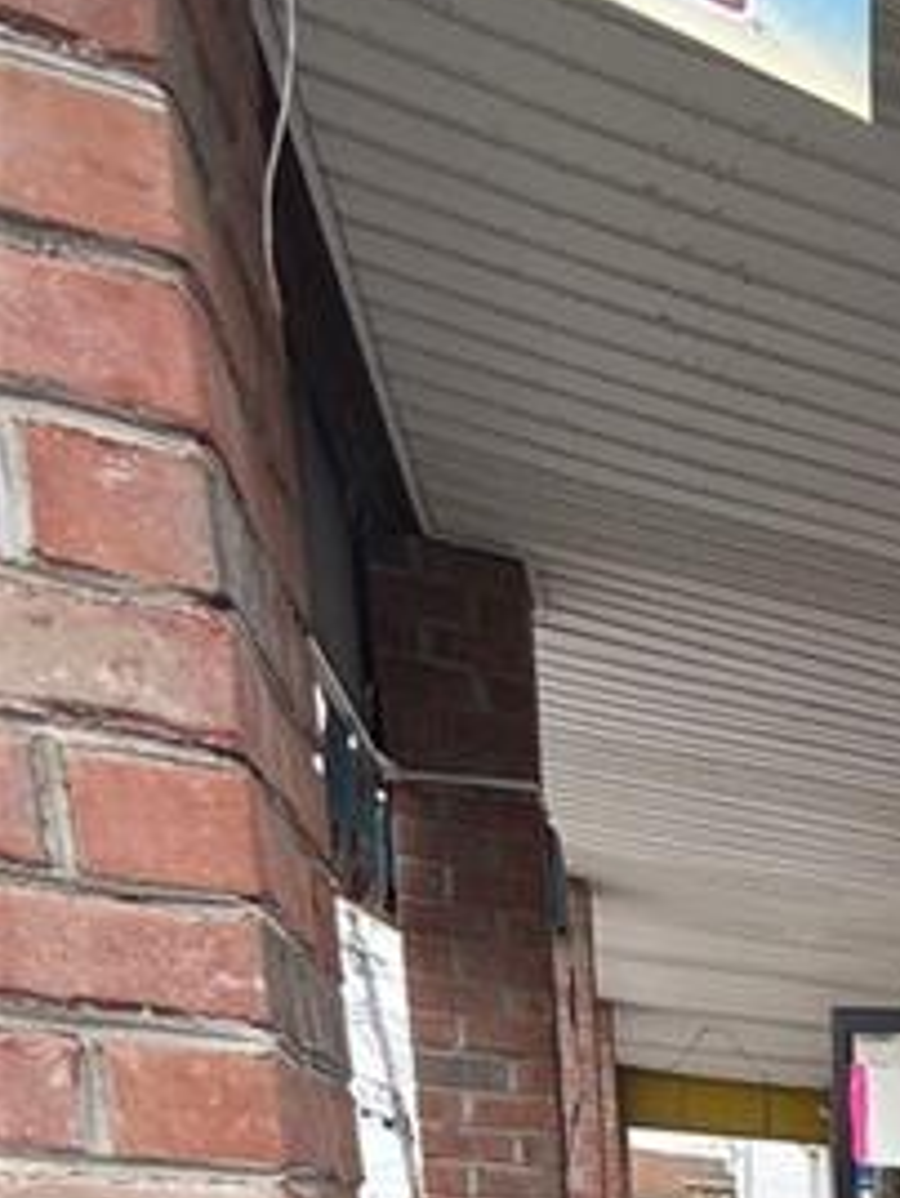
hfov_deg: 27.4
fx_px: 1386
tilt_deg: -13.3
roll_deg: -3.5
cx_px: 1279
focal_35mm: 40
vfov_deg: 32.1
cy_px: 1639
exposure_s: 1/222
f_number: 2.2
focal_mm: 2.22
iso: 50
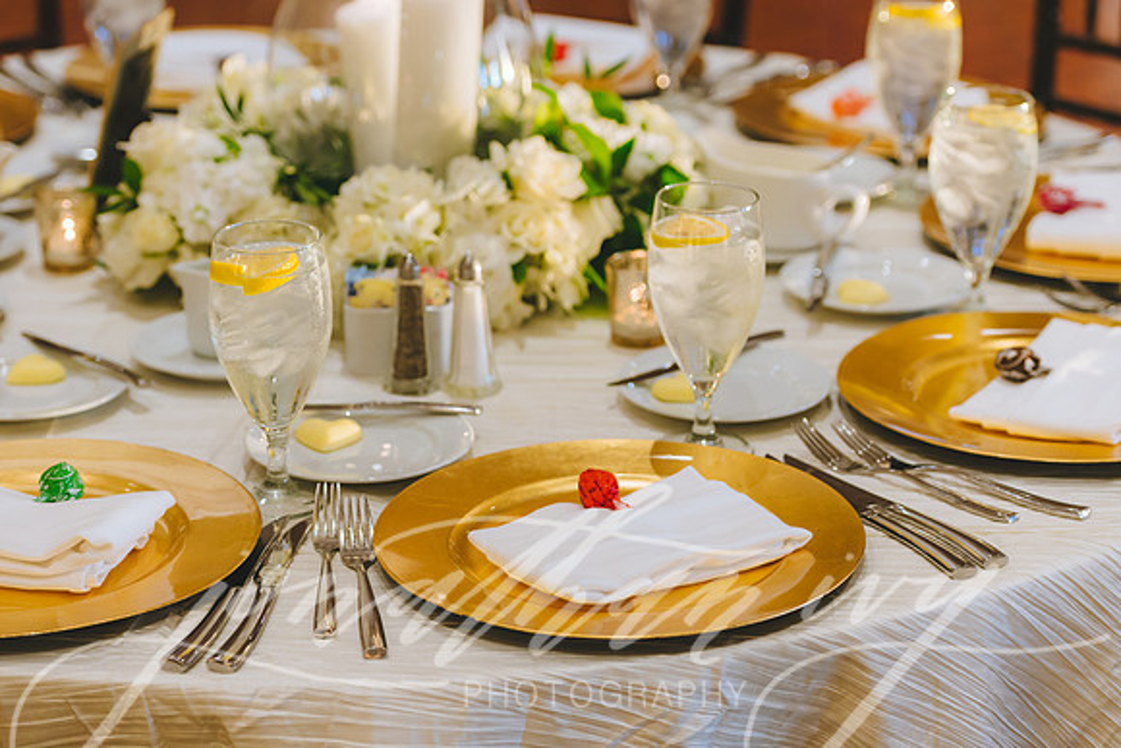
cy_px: 374
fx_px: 2803
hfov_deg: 22.6
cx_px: 560
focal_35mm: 90
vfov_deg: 15.2
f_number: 4.5
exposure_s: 1/160
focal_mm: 90
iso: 1600
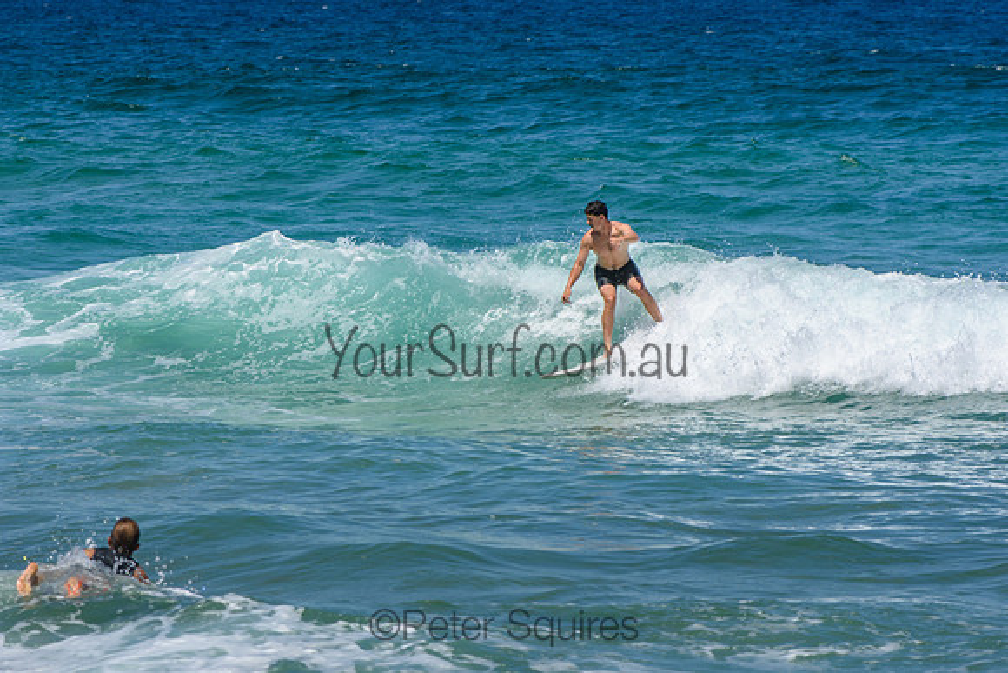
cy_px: 336
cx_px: 504
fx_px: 7981
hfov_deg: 7.2
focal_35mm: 285
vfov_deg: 4.8
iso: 220
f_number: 5.6
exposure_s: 1/2000
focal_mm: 190
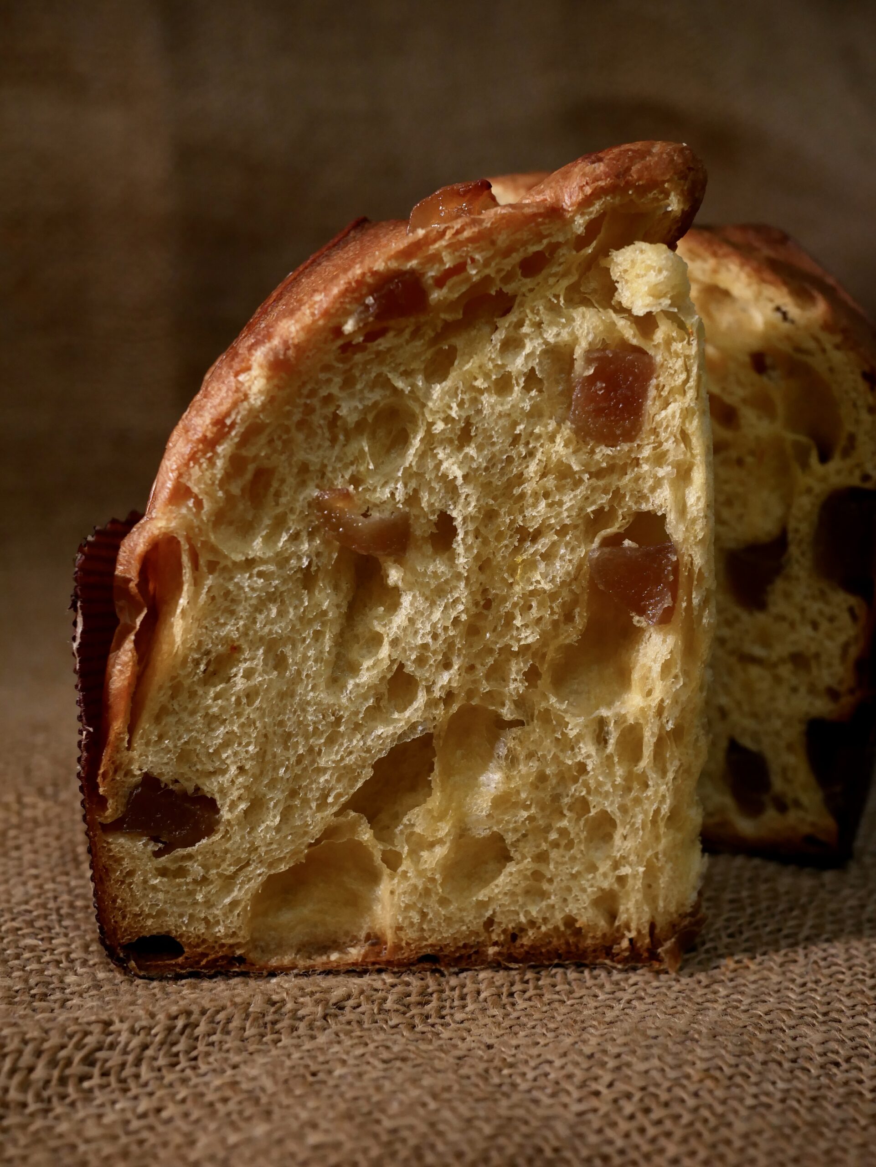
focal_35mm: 40
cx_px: 438
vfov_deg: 46.8
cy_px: 584
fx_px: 1349
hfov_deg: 36.0
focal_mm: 20
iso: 800
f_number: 3.5
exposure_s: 1/100
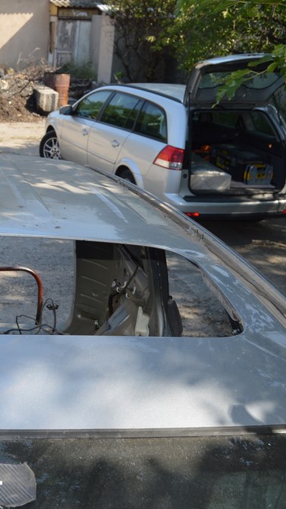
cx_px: -14
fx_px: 715
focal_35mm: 53
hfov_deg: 21.6
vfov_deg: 39.2
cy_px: 254
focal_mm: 22
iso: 100
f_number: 6.3
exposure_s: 1/200
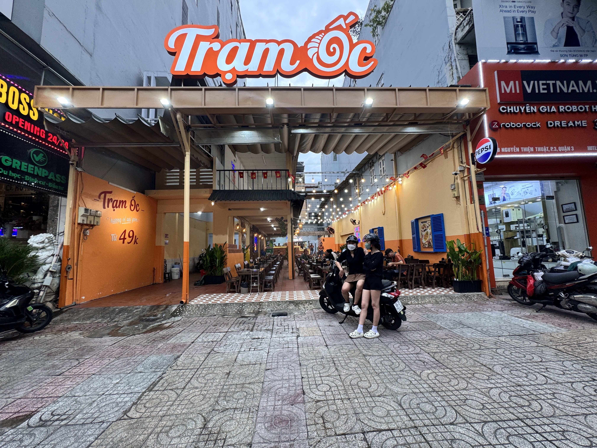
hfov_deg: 102.1
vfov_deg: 85.7
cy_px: 224
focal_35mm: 14
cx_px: 298
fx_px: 241
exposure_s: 1/100
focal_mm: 2.22
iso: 125
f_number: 2.2
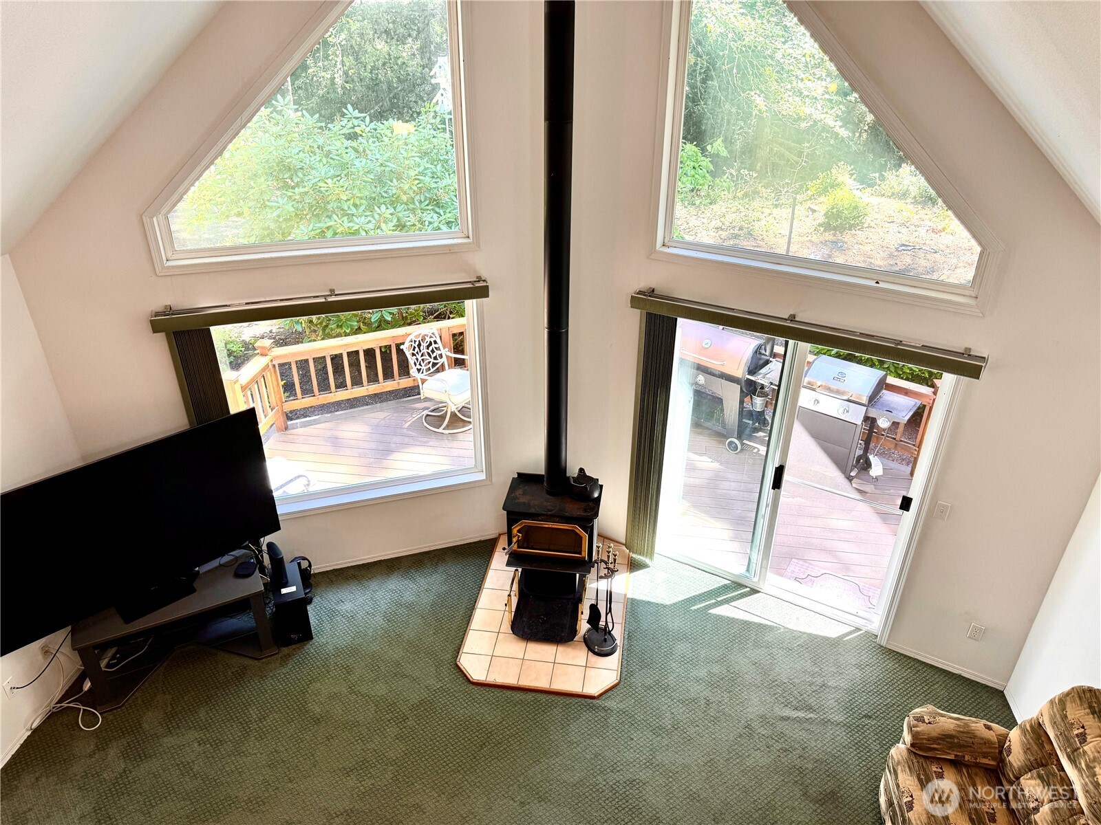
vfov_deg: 56.8
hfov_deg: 71.6
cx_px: 550
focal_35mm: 24
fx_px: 763
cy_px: 412
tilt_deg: -30.7
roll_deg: -0.7
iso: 80
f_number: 1.78
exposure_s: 1/120
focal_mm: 6.76
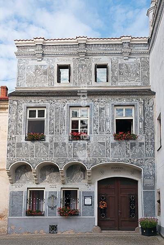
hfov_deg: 38.9
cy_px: 122
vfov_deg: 55.8
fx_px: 232
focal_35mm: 34
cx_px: 82
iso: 100
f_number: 7.1
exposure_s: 1/200
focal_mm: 34
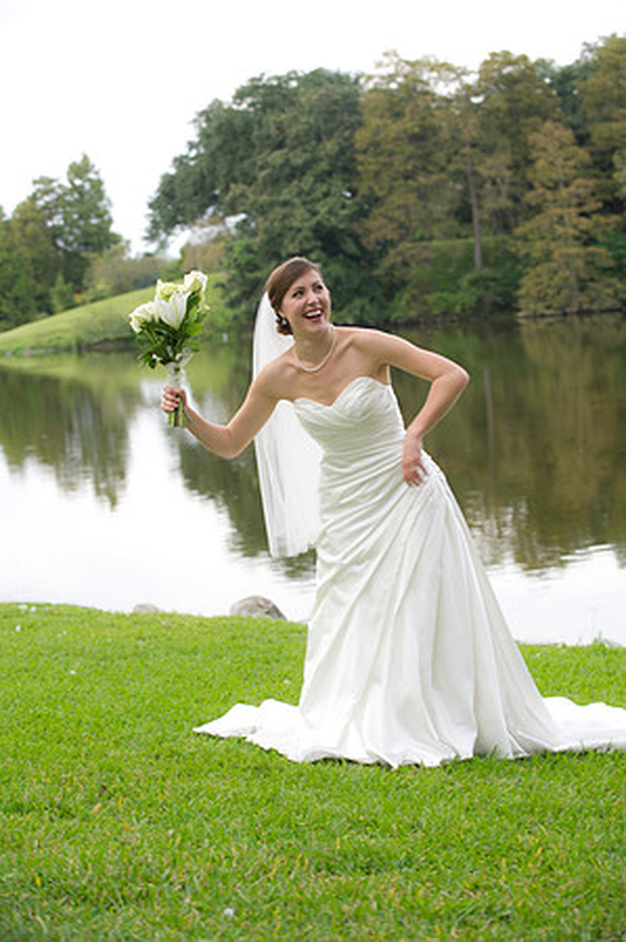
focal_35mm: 86
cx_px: 313
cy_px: 471
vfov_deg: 23.7
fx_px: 2248
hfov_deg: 15.9
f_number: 4.5
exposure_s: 1/200
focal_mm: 86
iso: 320
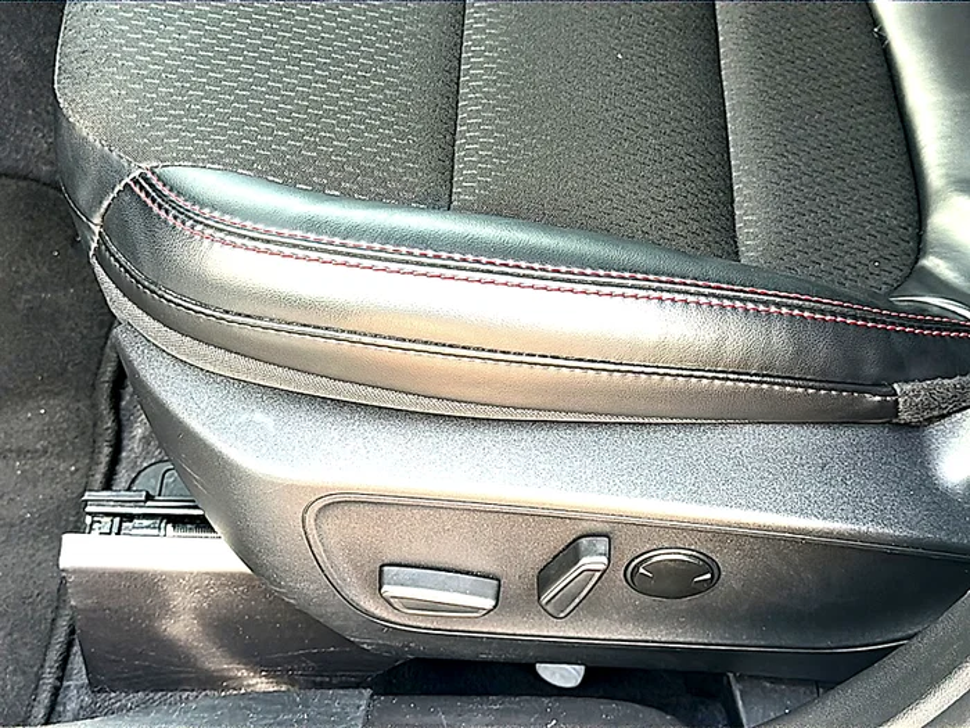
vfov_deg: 32.9
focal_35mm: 44
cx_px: 485
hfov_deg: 42.9
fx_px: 1233
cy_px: 364
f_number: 1.78
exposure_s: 1/108
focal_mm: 6.86
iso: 100
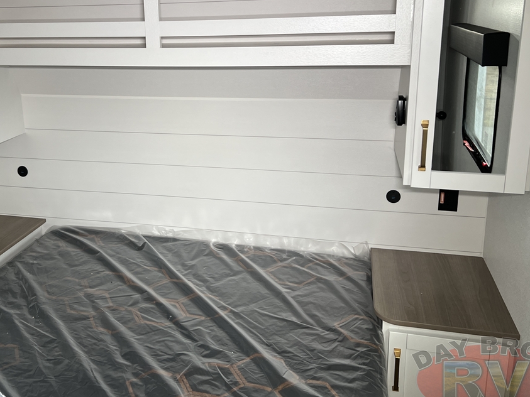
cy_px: 144
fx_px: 566
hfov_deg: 49.5
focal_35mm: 37
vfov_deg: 38.4
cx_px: 187
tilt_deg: -11.0
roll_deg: -0.6
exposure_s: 1/121
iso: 80
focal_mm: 5.7
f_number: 1.5
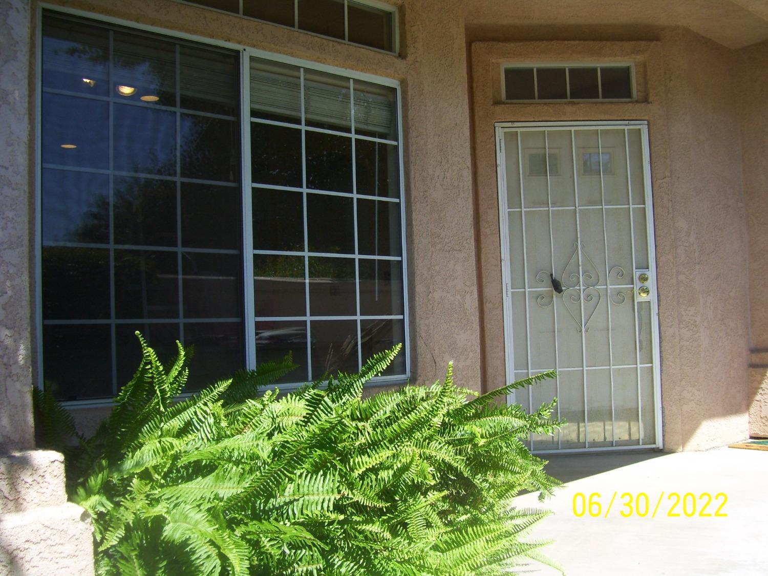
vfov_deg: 39.7
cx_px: 384
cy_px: 288
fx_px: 799
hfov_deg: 51.4
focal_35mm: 36
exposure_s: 1/500
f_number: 2.7
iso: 80
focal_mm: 6
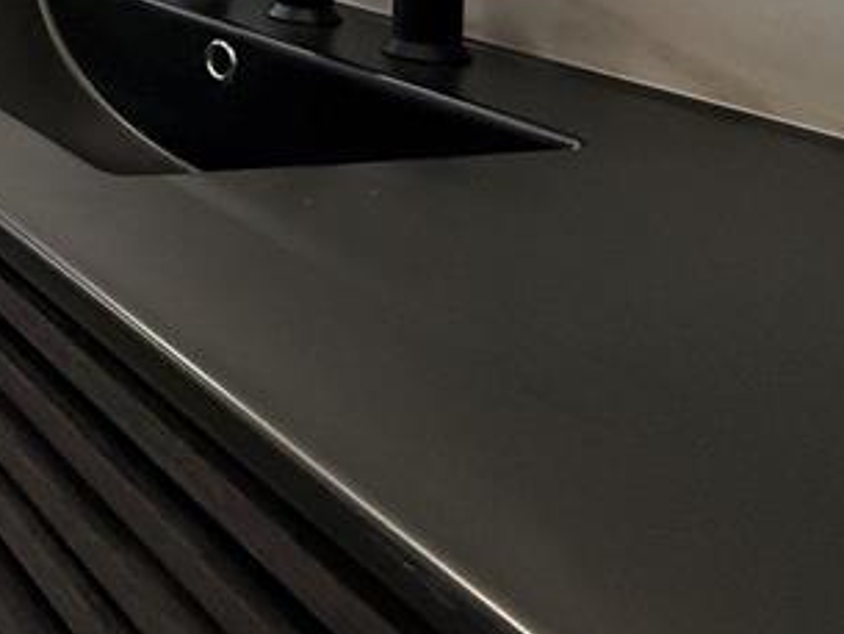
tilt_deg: -2.9
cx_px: -415
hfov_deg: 27.8
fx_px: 1146
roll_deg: +1.0
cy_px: -163
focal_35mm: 47
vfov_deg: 26.7
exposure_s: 1/120
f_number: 2.2
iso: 160
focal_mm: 2.22
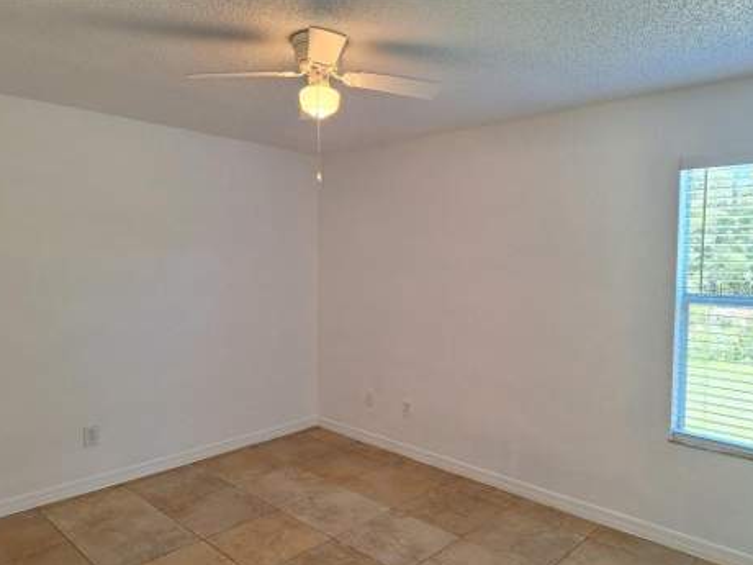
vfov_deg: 56.8
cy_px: 290
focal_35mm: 24
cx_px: 376
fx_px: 522
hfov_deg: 71.6
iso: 64
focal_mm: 5.54
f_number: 1.8
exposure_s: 1/120
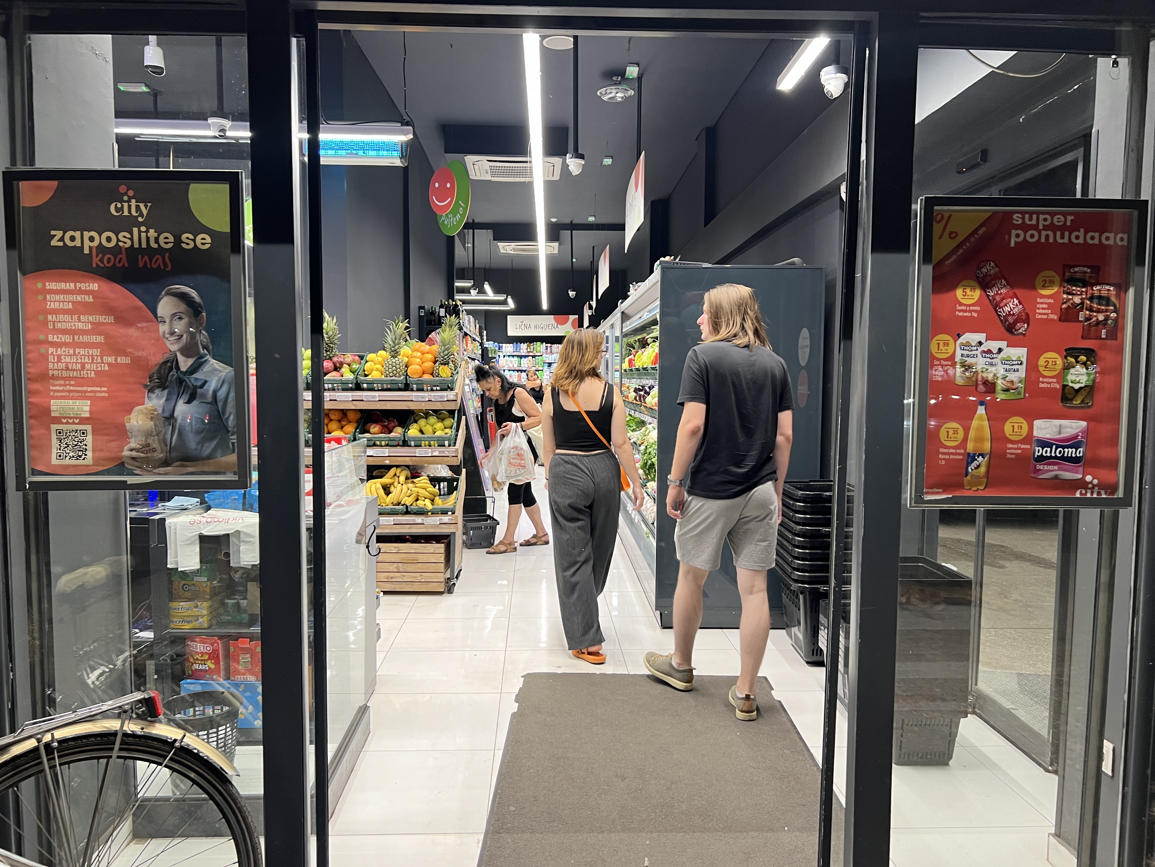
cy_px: 434
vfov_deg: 53.1
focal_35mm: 26
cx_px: 578
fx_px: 868
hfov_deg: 67.3
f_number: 1.5
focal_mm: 5.7
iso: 80
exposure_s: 1/50
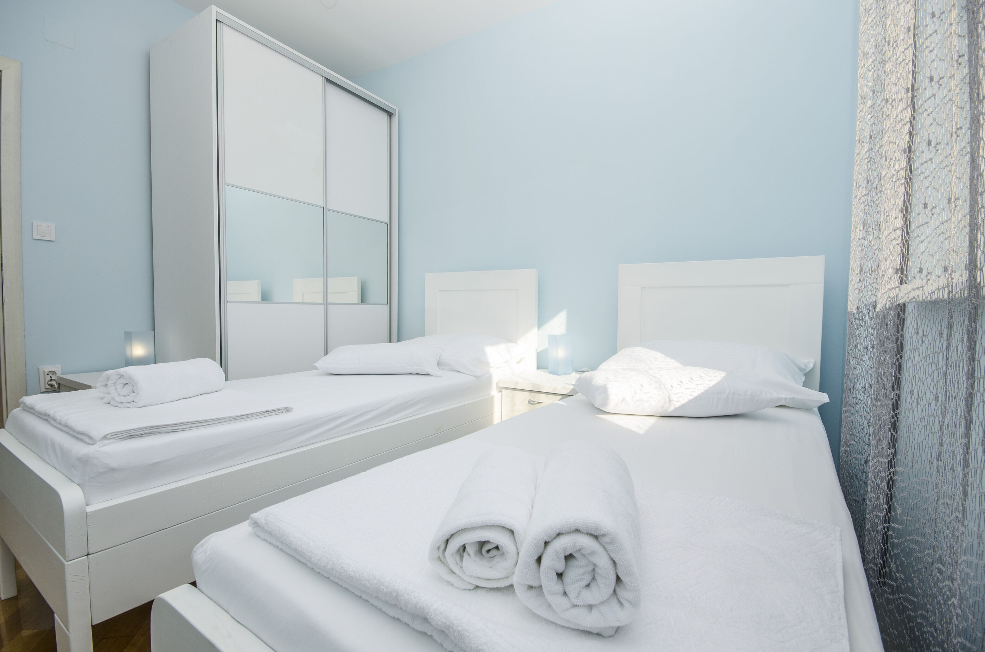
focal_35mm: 15
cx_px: 492
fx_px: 410
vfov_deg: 77.1
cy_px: 326
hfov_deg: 100.5
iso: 100
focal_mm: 10
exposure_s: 1/160
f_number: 10
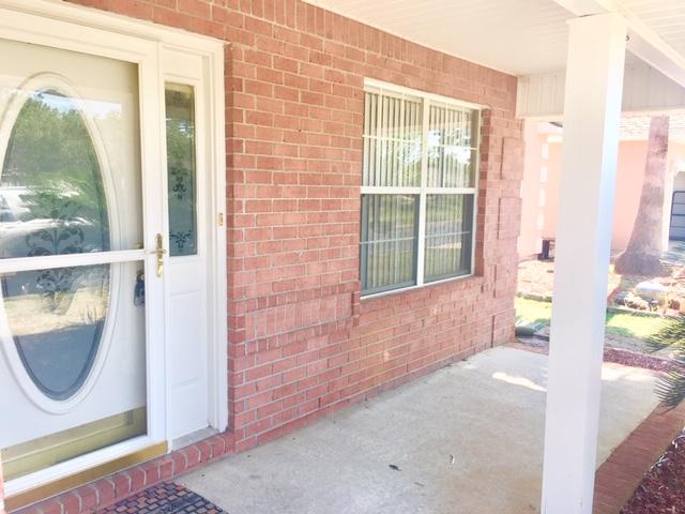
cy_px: 257
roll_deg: -2.0
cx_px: 342
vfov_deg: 48.2
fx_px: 574
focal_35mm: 29
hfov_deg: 61.7
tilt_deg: -7.0
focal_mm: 4.15
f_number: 2.2
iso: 25
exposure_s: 1/242
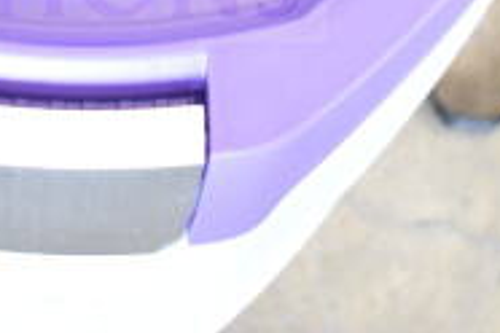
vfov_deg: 12.1
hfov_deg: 18.5
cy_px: -171
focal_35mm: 108
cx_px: 24
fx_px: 1500
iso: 1600
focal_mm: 22
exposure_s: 1/60
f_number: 3.8
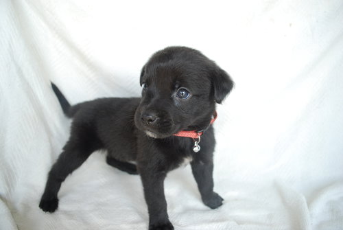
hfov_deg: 67.3
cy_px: 115
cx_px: 172
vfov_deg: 48.1
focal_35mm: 27
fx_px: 258
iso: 200
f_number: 3.5
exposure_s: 1/125
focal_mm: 18
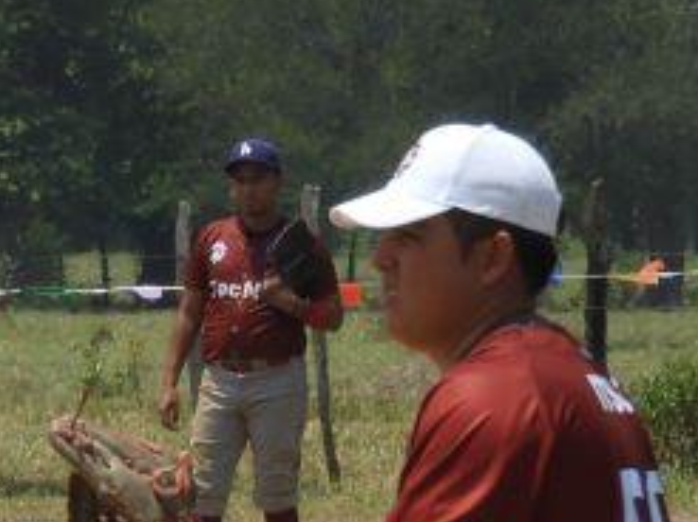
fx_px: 22662
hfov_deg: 1.8
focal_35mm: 1125
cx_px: -346
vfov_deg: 1.3
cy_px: 658
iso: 100
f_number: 5.5
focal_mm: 48.4
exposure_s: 1/800
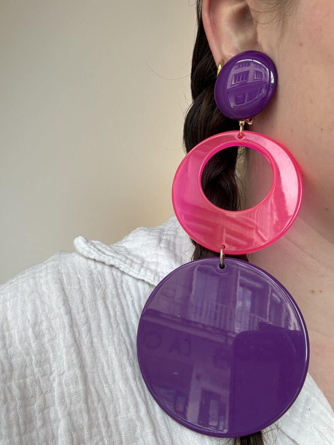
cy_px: 222
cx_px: 167
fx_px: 386
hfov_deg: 46.8
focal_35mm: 30
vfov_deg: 60.0
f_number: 1.9
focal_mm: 2.69
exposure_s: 1/121
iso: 25
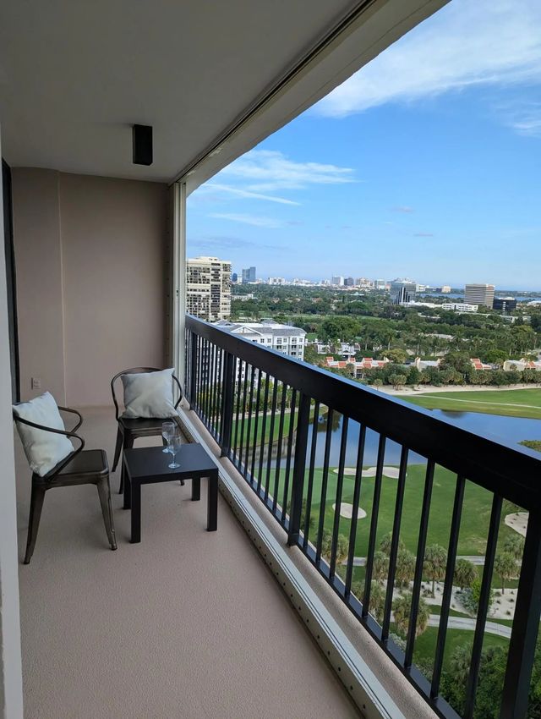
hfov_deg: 56.9
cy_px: 360
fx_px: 499
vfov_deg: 71.5
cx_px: 270
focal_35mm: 24
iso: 48
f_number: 1.85
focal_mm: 6.81
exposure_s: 1/765
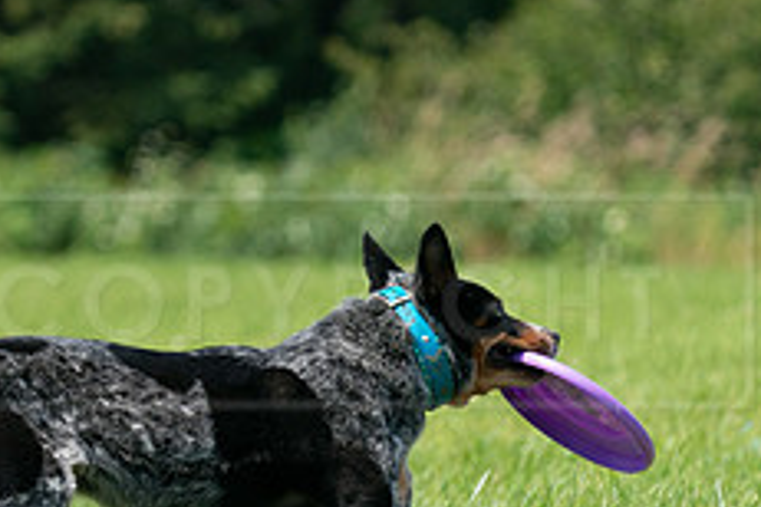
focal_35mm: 601
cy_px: 357
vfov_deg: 2.3
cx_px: 211
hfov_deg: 3.4
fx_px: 12703
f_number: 5.6
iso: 1000
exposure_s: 1/4000
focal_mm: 239
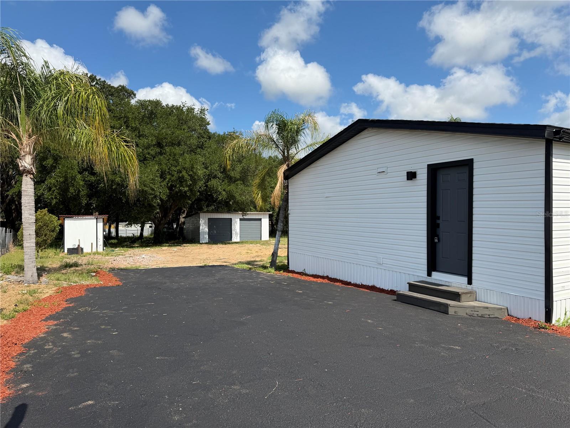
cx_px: 285
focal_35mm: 24
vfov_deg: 56.8
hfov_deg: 71.6
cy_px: 214
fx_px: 395
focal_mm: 6.76
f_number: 1.78
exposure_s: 1/5319
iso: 80
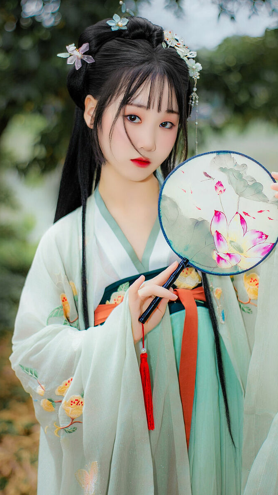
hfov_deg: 17.5
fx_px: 905
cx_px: 152
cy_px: 237
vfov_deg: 30.6
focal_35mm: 69
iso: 100
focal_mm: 50
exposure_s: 1/125
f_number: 2.2
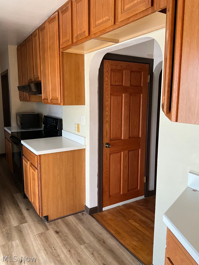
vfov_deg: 61.7
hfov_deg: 48.2
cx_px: 100
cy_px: 132
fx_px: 222
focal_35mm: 29
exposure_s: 1/60
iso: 100
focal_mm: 3
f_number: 1.8
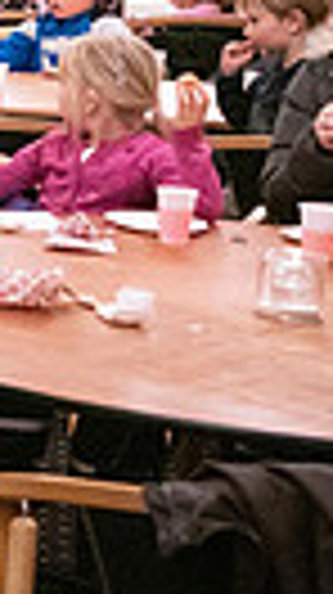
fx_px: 2487
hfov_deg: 6.5
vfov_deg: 13.5
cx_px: -905
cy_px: 58
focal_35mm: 158
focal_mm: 33
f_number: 2.8
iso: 8000
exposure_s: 1/400
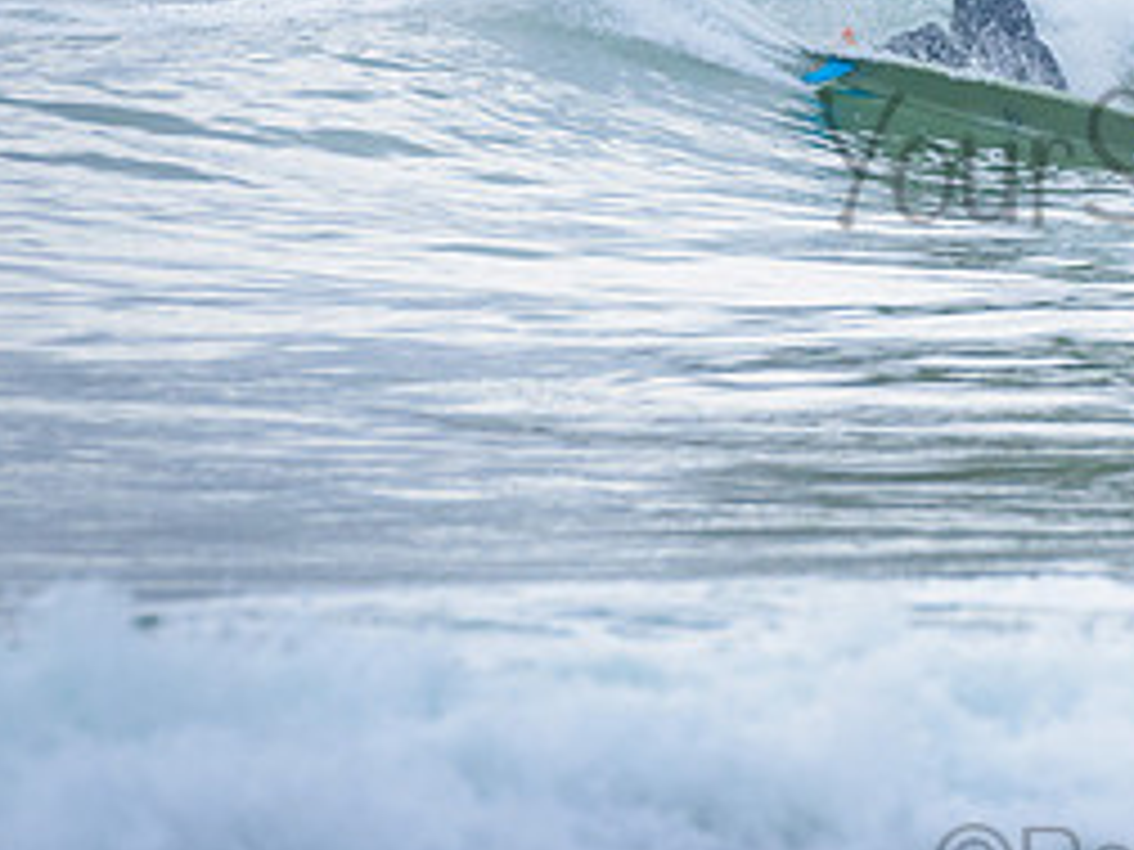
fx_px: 44422
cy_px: -44
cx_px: 988
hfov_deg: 1.5
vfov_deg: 1.1
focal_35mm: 1356
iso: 900
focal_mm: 500
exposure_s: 1/2000
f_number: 5.6
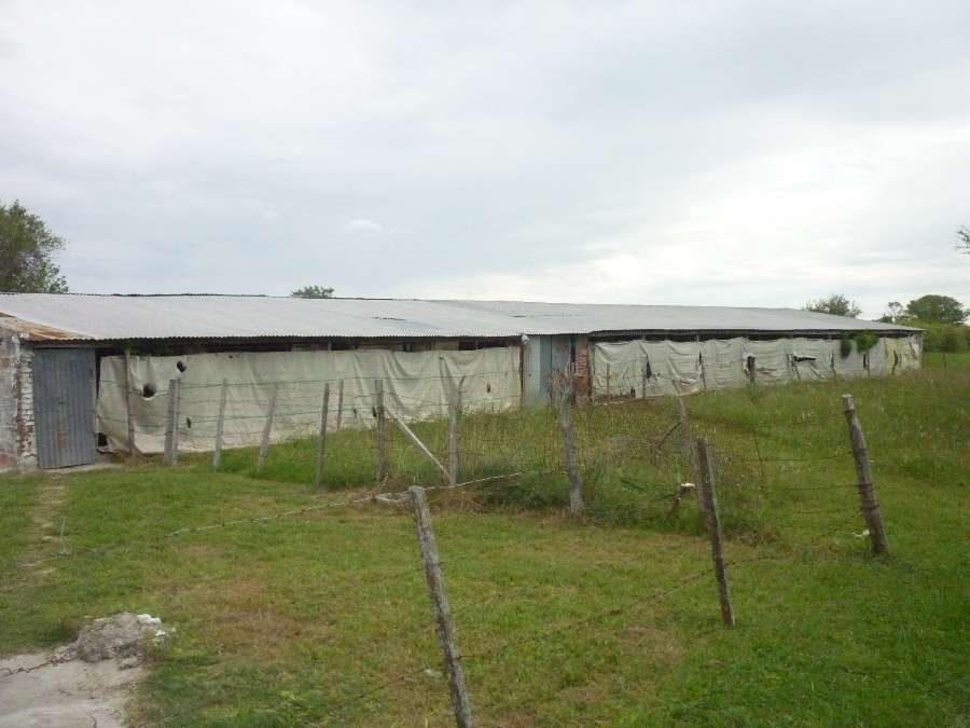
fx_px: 925
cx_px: 485
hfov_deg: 55.4
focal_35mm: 33
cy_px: 364
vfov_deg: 42.9
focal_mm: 5.5
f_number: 8
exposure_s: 1/1300
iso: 800
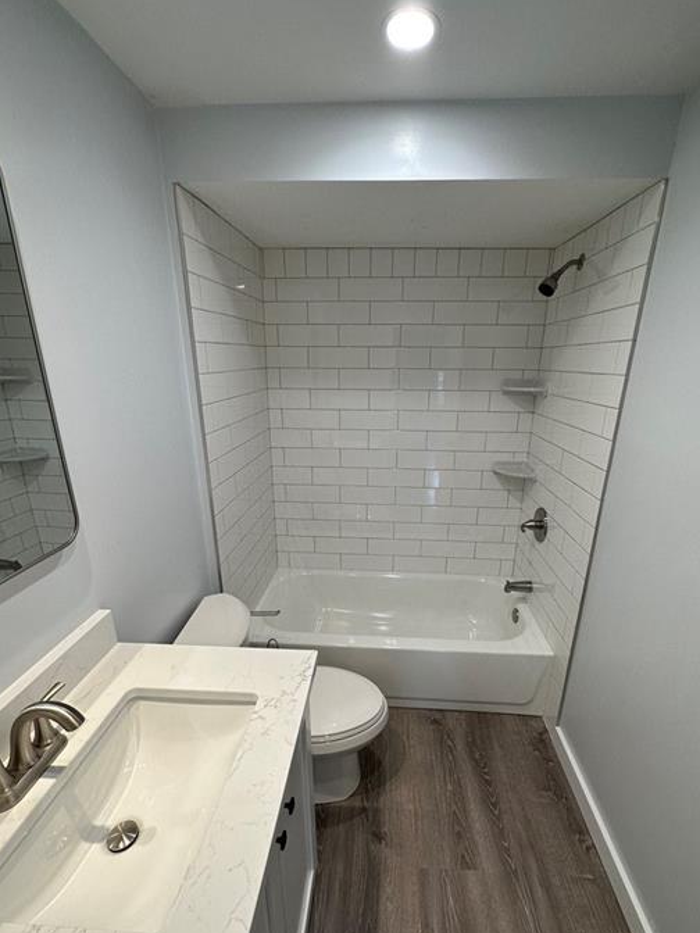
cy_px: 508
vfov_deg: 94.3
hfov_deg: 78.1
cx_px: 367
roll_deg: -1.0
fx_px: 431
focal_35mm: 16
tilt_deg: -20.0
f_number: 2.2
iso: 125
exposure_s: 1/120
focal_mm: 2.22
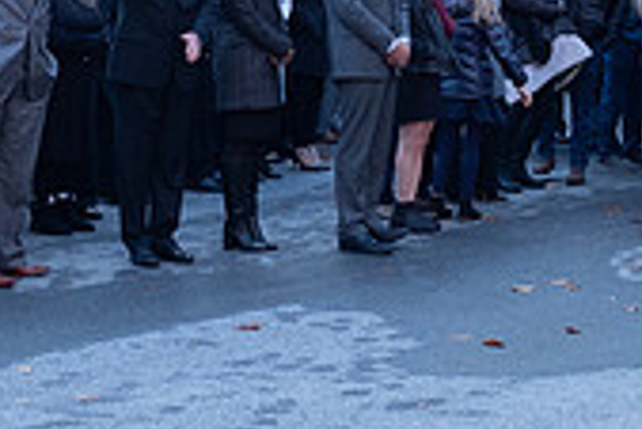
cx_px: 289
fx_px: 2142
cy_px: -63
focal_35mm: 120
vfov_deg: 11.3
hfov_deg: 17.0
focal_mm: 23
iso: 800
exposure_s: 1/640
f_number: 2.8
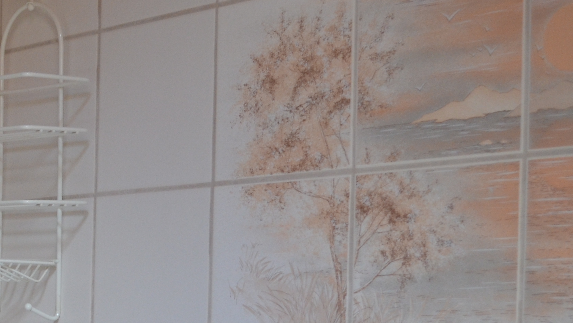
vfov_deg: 12.0
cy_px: 366
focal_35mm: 99
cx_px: -92
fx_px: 1504
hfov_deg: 20.3
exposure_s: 1/60
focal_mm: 24
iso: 720
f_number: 4
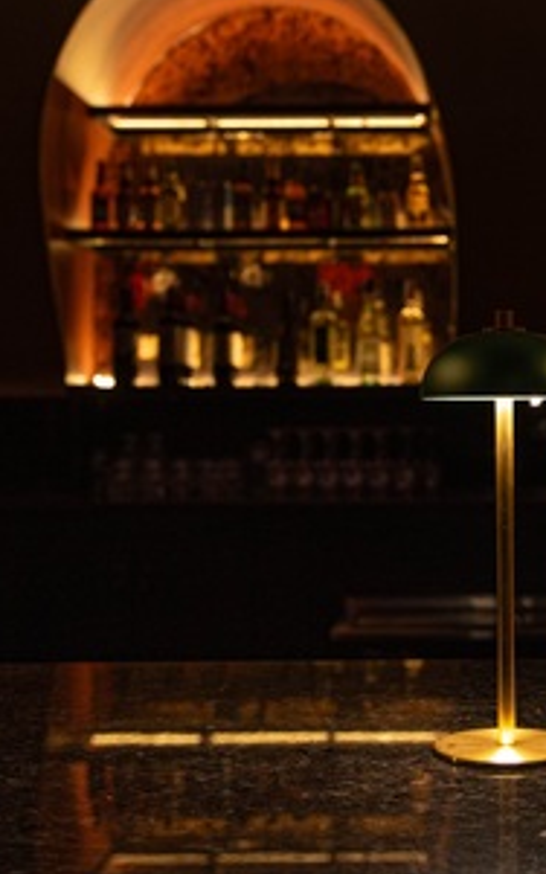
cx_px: 537
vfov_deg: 34.4
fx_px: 1405
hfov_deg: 21.3
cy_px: 344
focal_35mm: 59
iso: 800
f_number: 3.5
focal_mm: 29
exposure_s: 1/60
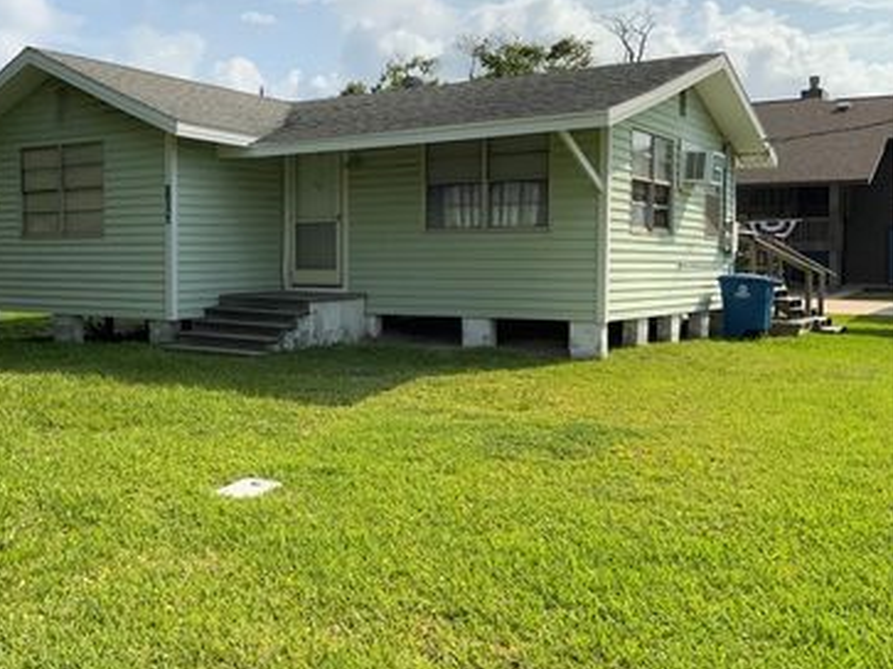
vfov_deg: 35.9
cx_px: 283
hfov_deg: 45.9
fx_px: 1032
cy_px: 279
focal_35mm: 40
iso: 20
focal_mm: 3
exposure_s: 1/2801
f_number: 1.8
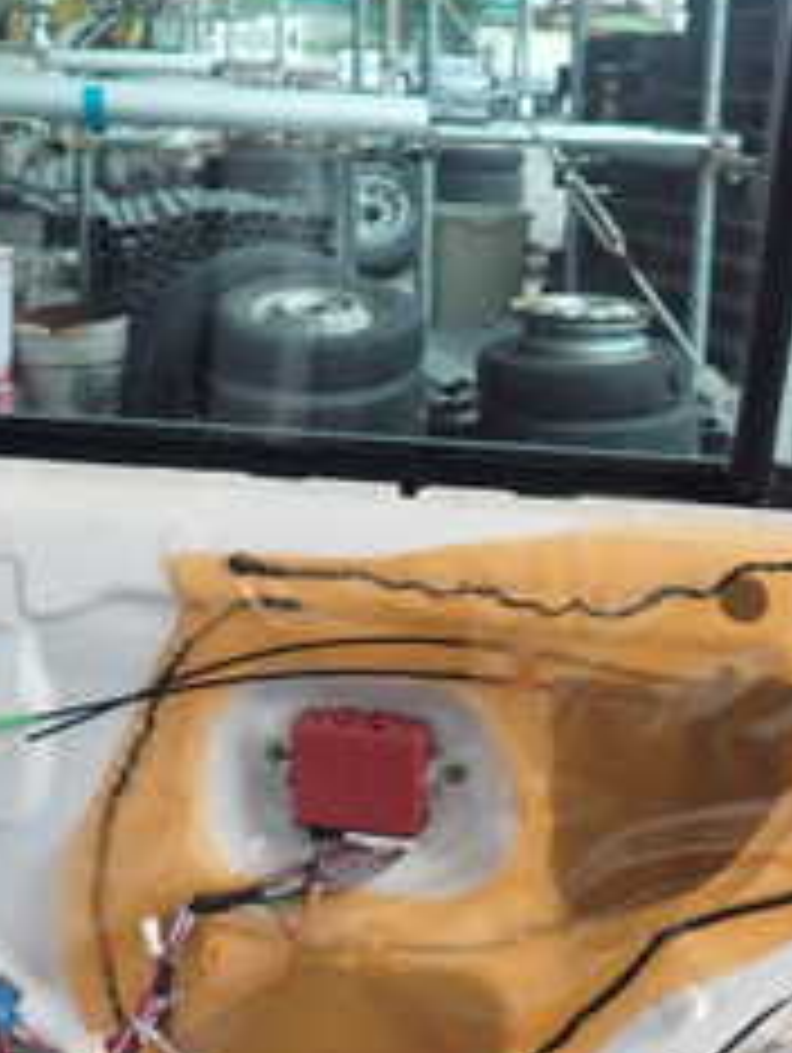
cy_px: 549
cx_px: 356
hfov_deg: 23.0
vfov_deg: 30.2
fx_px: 1949
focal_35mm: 64
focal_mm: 4.5
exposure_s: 1/125
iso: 100
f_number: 2
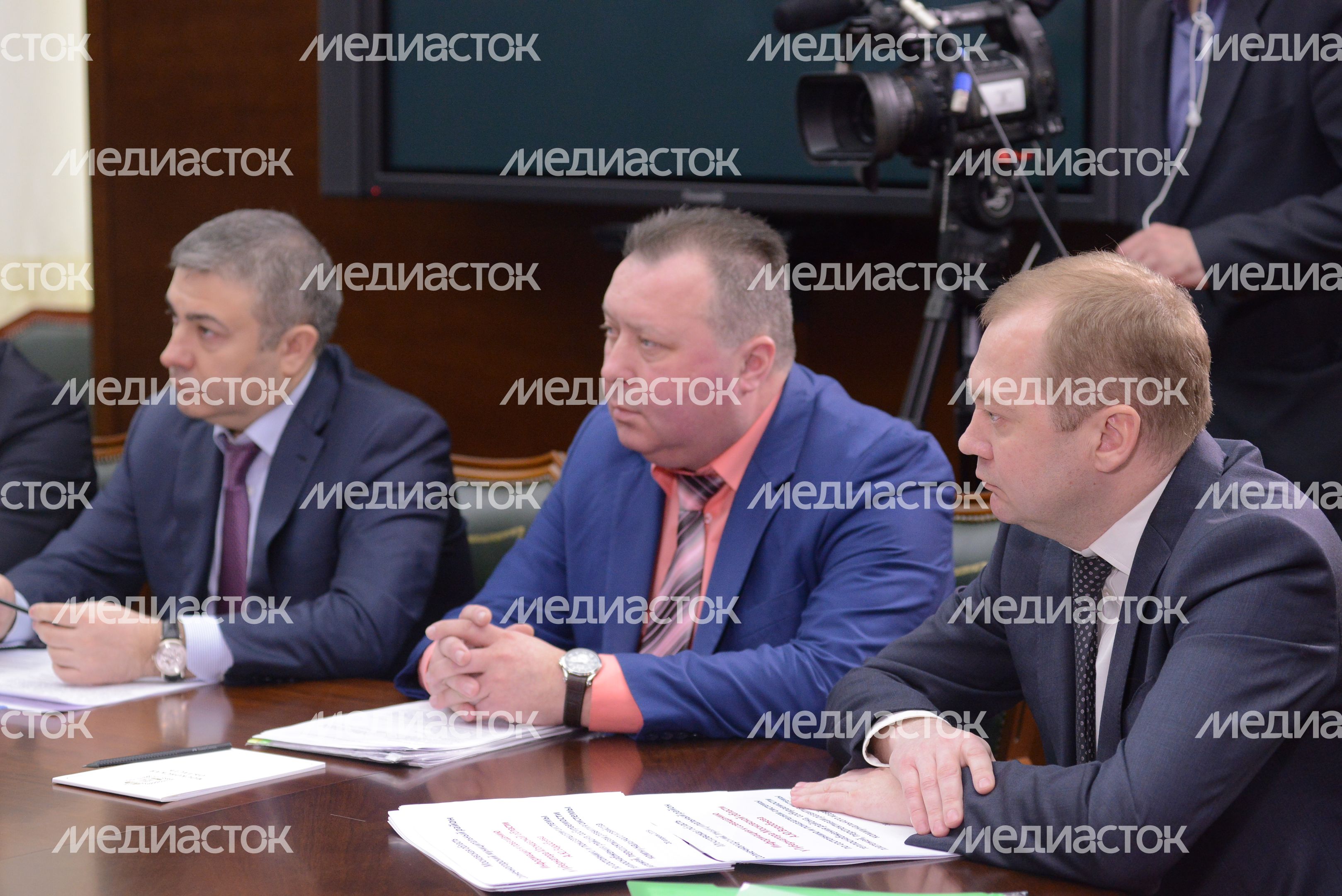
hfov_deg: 25.4
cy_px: 448
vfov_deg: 17.1
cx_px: 671
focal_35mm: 80
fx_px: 2983
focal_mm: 80
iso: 3200
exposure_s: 1/250
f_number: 4.5
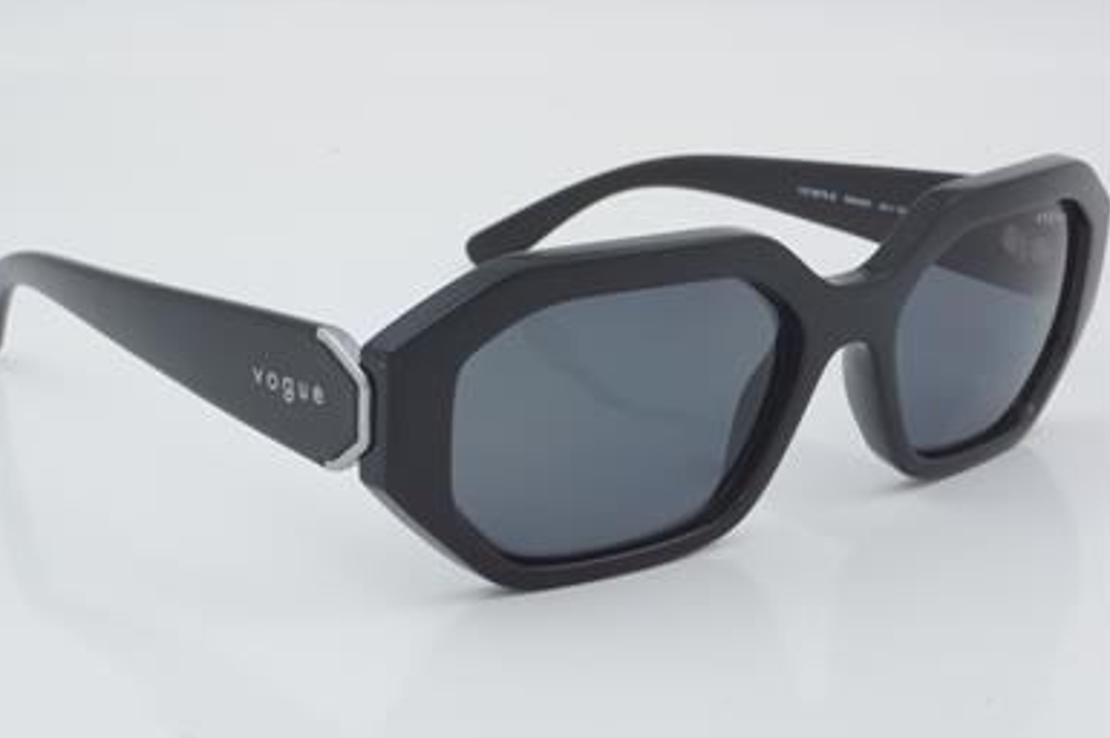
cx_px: 548
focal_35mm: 78
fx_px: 2403
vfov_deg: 17.5
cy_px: 366
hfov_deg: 26.0
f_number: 32
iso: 100
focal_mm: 50
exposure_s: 1/3
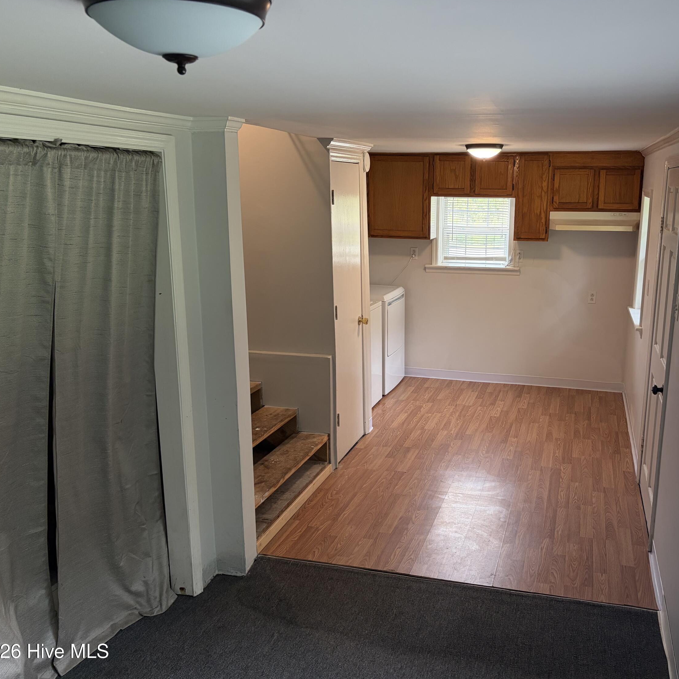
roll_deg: -0.3
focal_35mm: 31
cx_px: 420
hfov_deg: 52.0
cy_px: 339
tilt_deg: -12.3
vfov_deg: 52.5
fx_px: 688
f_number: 1.6
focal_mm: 5.96
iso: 160
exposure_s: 1/120
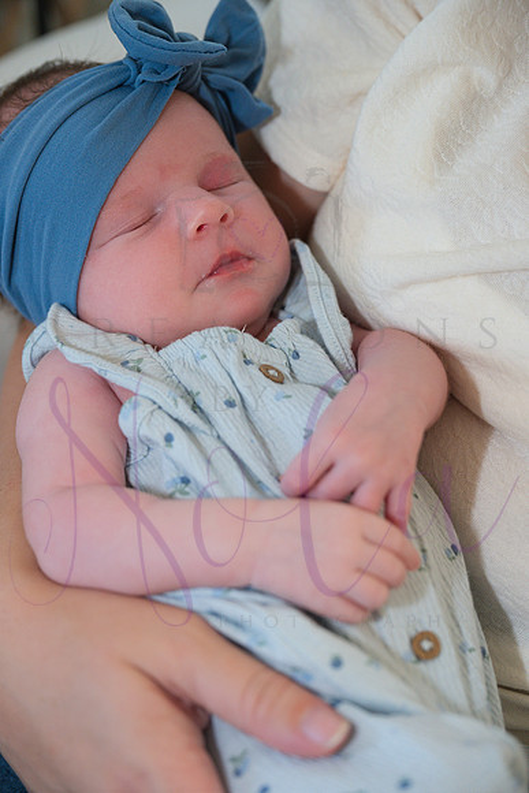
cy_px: 396
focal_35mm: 66
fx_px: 1454
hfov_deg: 20.6
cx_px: 264
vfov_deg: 30.5
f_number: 4
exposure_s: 1/320
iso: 1600
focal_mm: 66
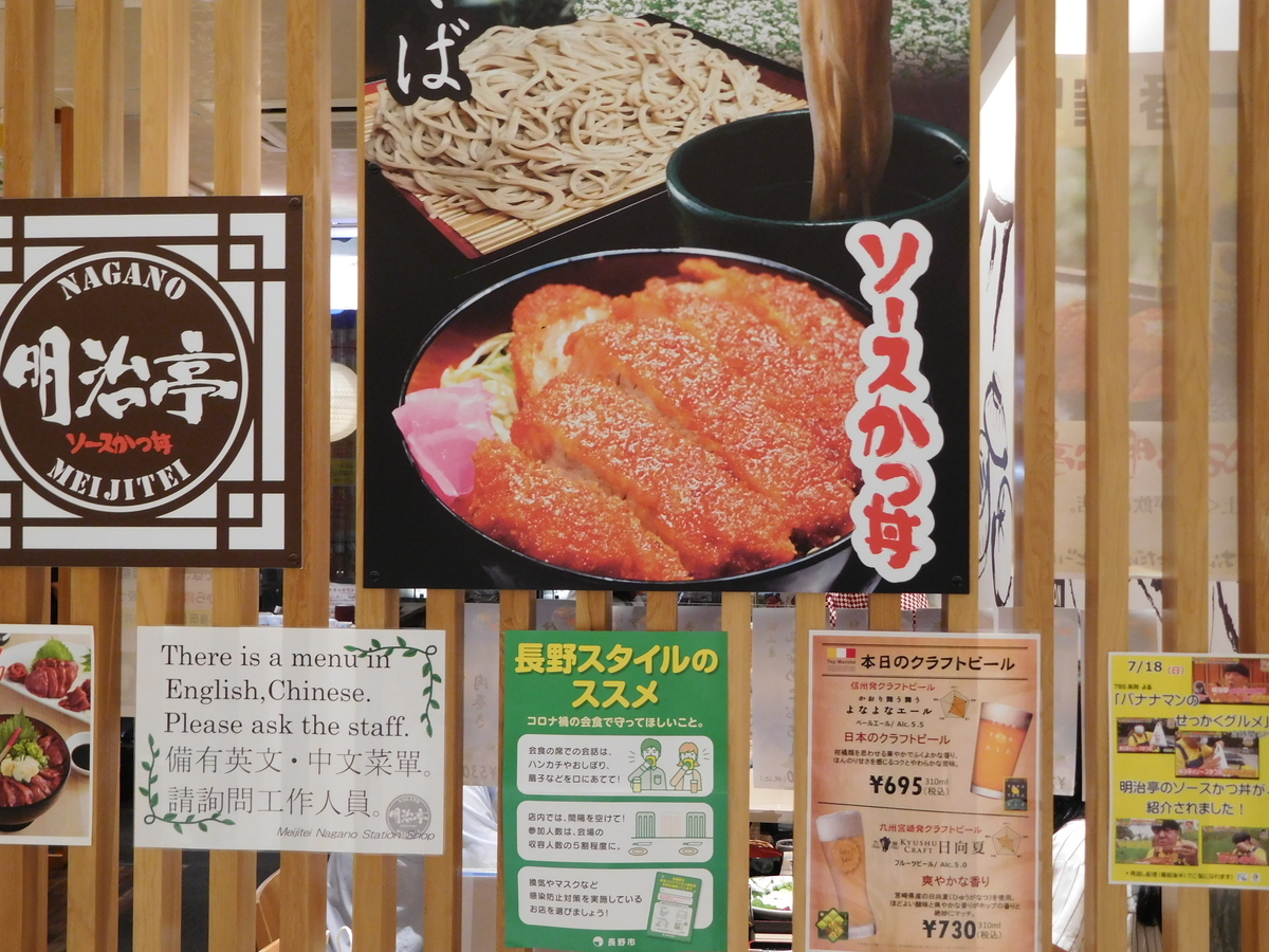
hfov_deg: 42.1
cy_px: 476
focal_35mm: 45
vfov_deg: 32.2
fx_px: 1650
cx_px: 634
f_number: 4
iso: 360
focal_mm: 8
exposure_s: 1/30
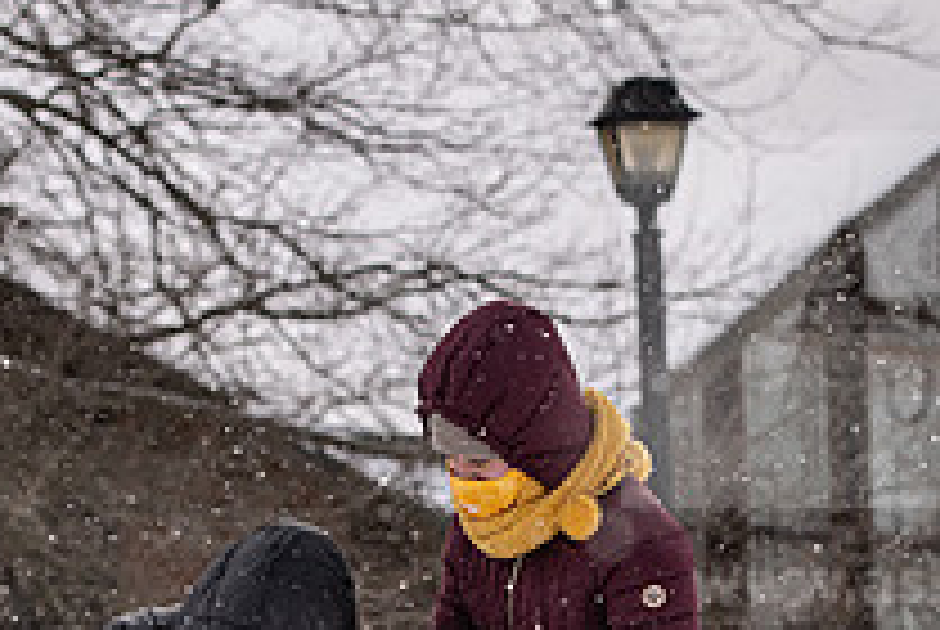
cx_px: 486
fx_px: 5648
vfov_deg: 6.4
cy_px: 677
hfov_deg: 9.5
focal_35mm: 216
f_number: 4
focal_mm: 78
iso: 160
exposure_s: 1/1000
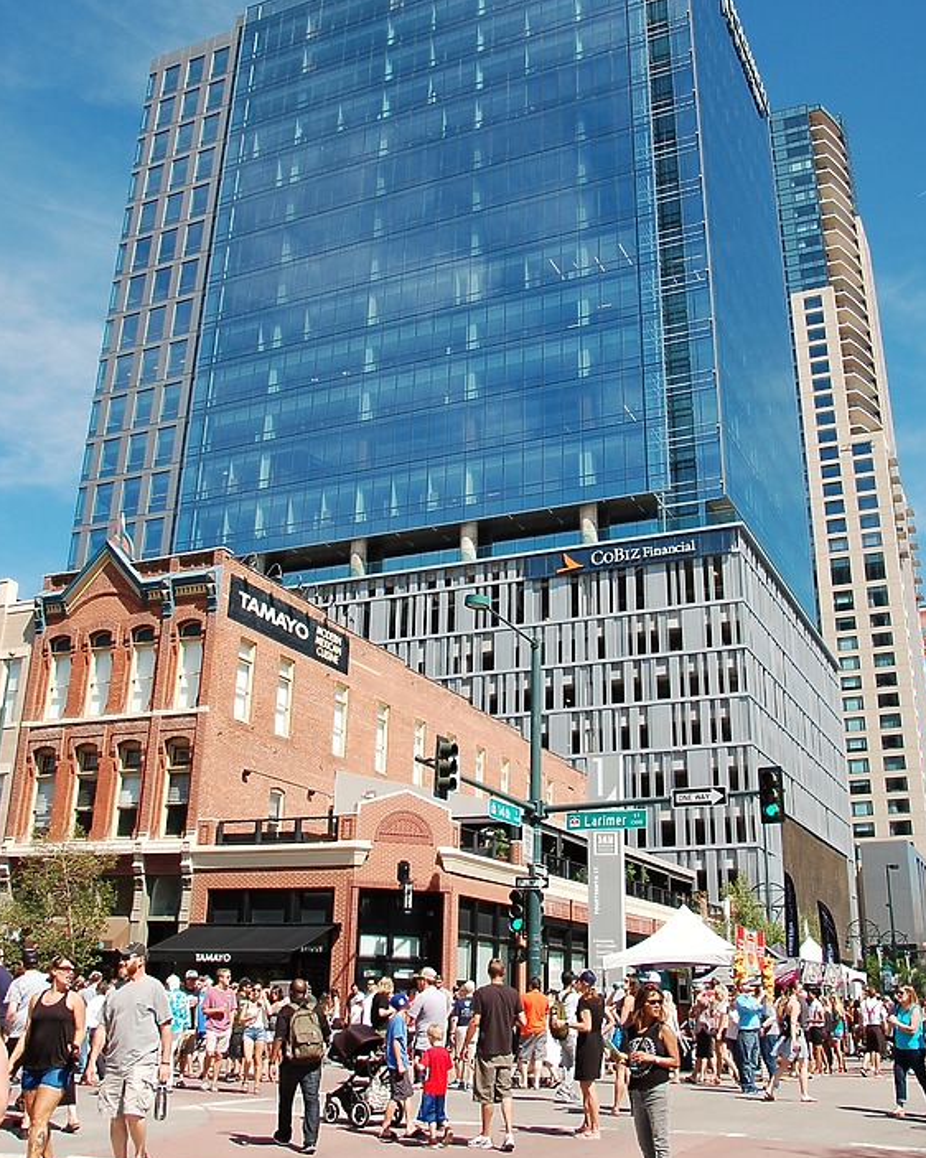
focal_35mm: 36
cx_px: 484
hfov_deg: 41.1
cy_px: 497
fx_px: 1234
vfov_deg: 50.1
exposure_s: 1/250
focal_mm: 20
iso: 220
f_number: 10
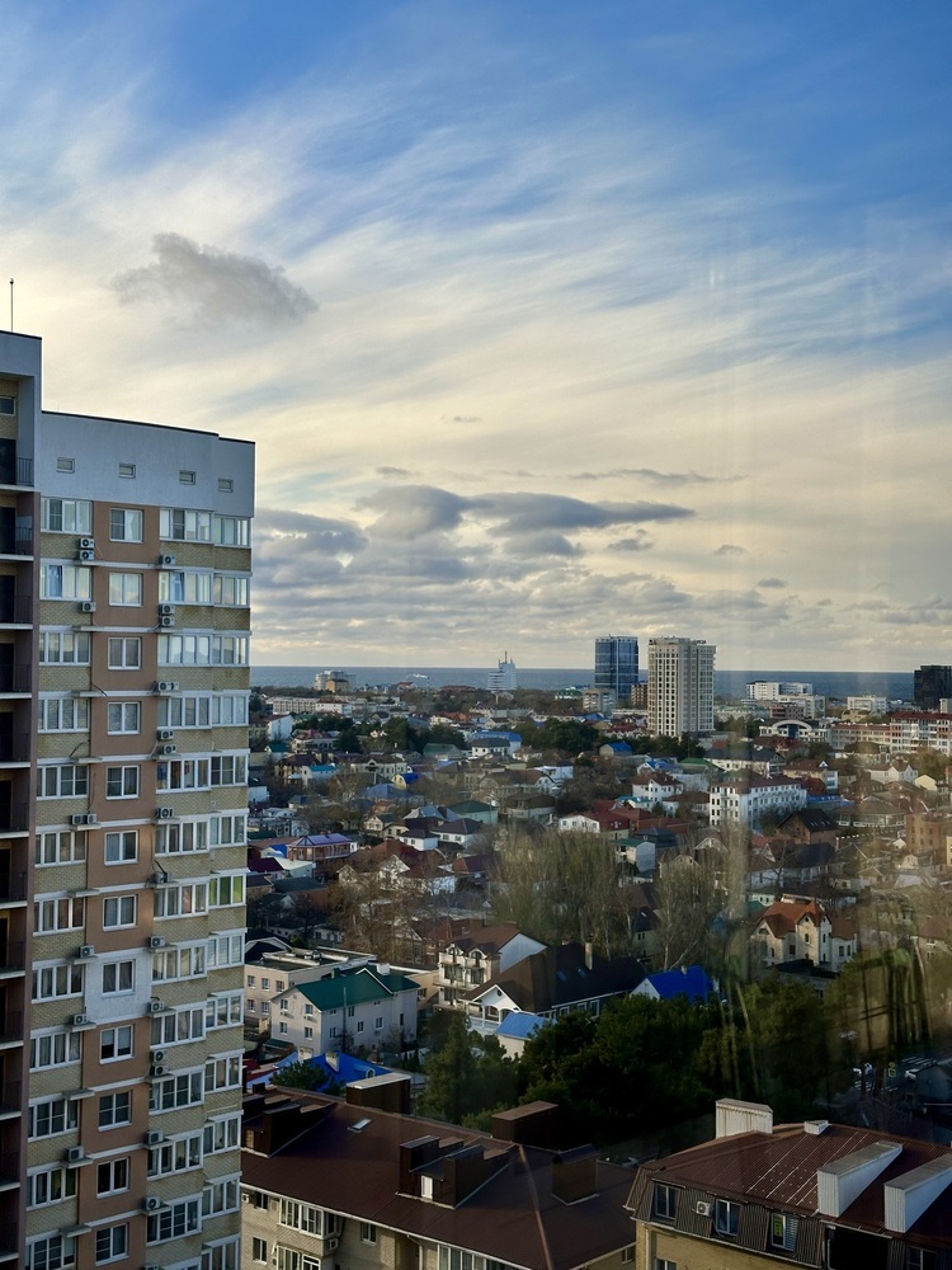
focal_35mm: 48
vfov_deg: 39.7
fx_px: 1760
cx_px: 476
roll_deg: -0.5
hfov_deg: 30.3
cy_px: 635
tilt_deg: +1.4
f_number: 1.78
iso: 64
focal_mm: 6.86
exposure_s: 1/1721
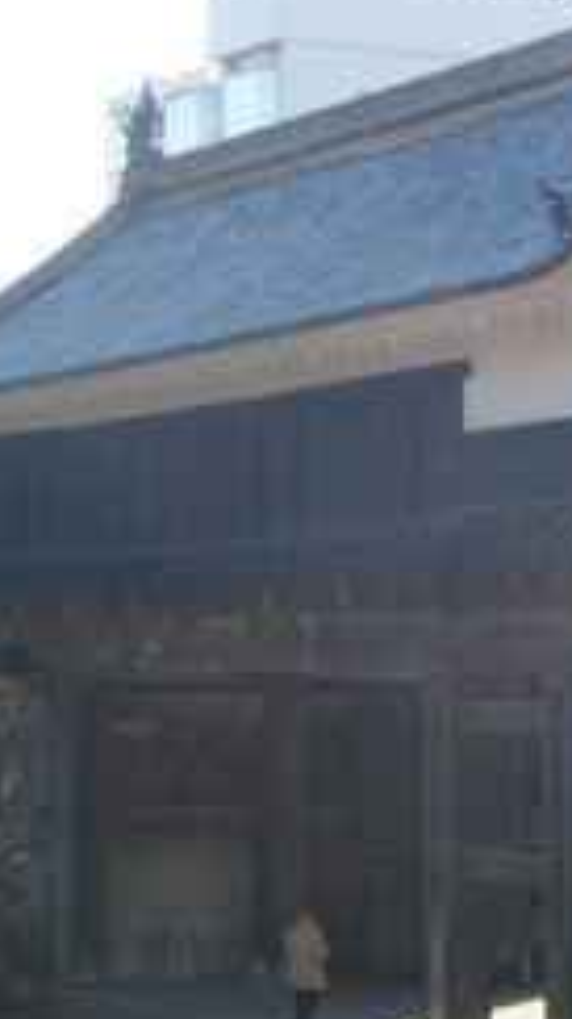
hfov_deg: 9.2
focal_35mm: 131
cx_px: 564
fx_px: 3537
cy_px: 522
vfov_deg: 16.4
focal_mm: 10.9
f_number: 4.5
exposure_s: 1/200
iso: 160
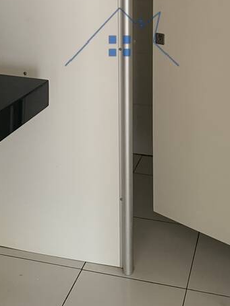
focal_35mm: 57
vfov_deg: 32.4
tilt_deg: -12.0
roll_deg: +0.2
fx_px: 505
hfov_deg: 25.6
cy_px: 42
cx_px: 119
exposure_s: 1/40
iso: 640
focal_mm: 6.76
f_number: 1.78
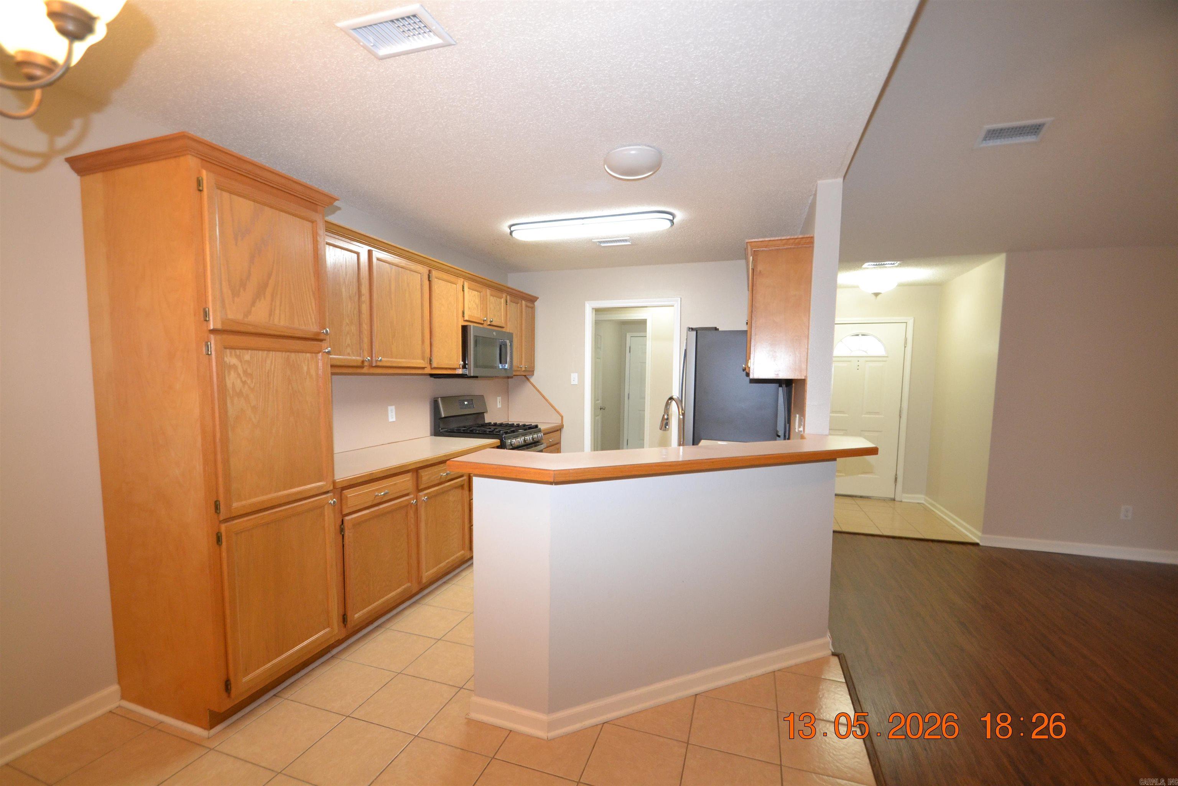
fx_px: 491
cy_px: 393
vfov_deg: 77.3
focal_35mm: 15
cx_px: 589
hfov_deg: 100.4
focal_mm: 10
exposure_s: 1/60
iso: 1100
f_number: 3.5
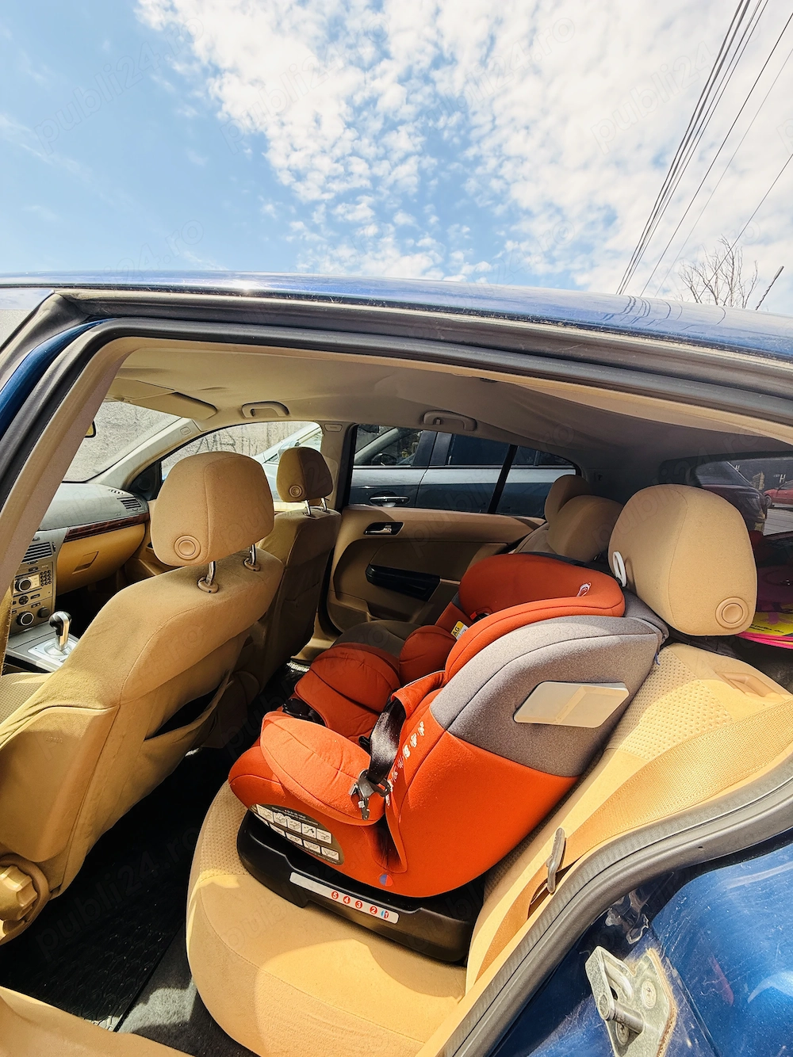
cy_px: 528
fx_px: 428
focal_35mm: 14
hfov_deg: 85.7
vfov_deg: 102.1
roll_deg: -4.3
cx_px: 396
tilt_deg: -8.7
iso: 64
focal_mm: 2.22
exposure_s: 1/233
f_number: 2.2
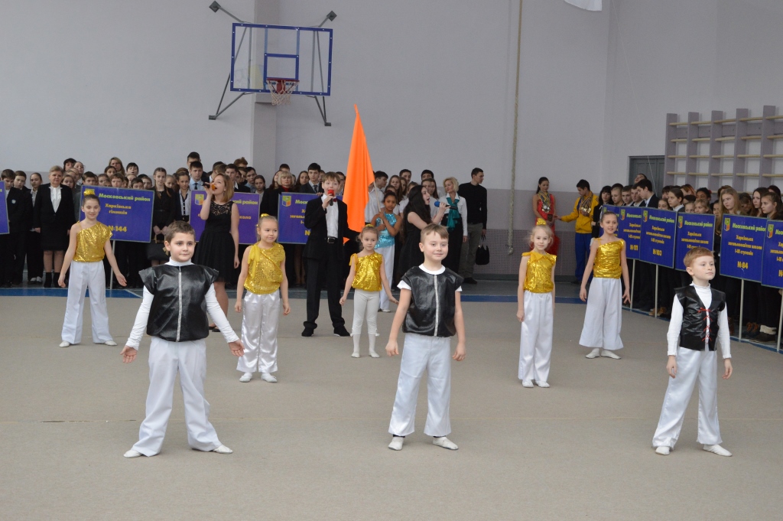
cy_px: 260
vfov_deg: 25.7
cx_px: 392
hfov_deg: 37.9
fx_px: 1141
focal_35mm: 52
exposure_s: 1/160
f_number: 6.3
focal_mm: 35
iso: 1600
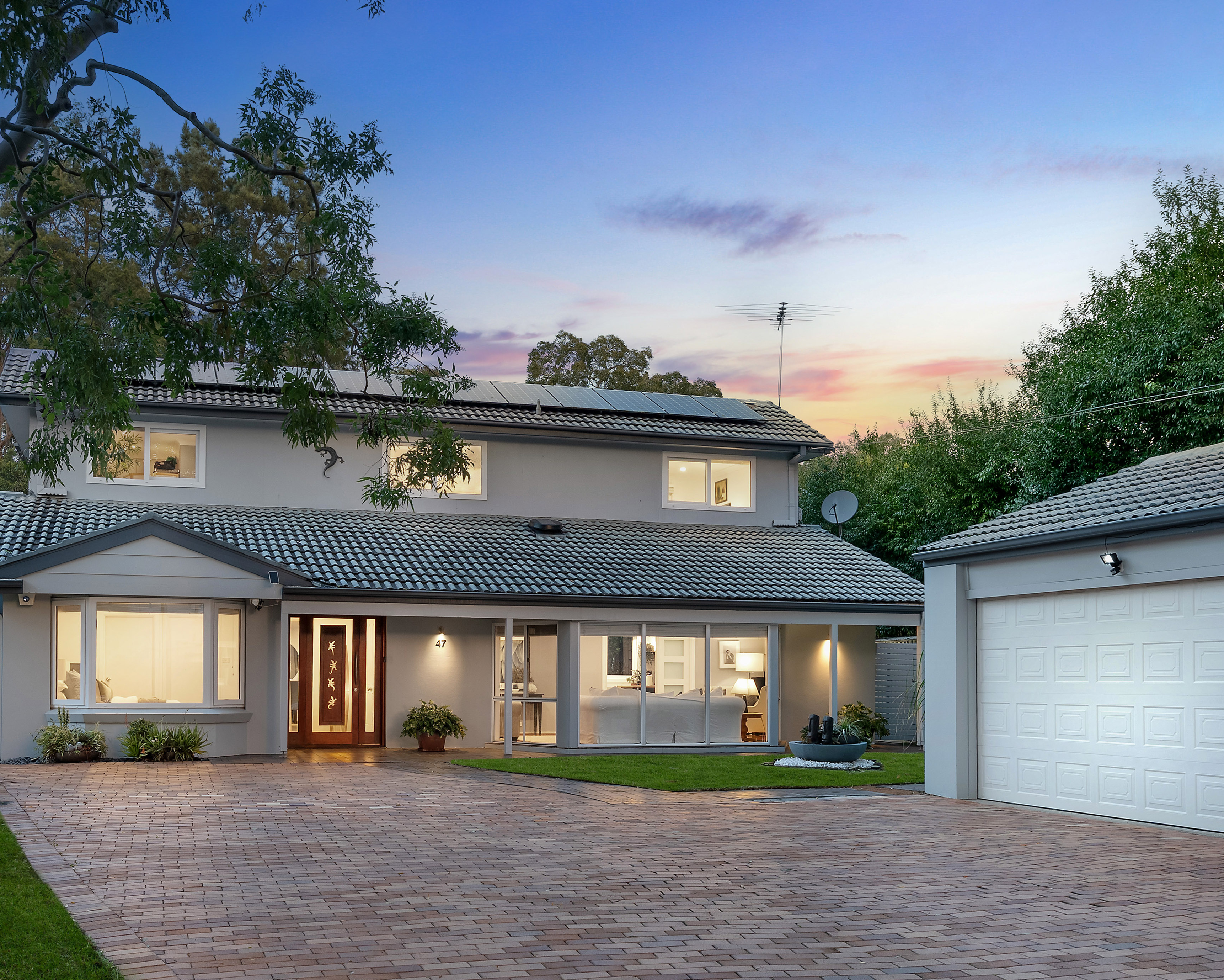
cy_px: 501
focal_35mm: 37
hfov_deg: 49.1
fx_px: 1340
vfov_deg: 40.1
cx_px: 650
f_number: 11
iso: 400
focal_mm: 32
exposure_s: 1/2.5
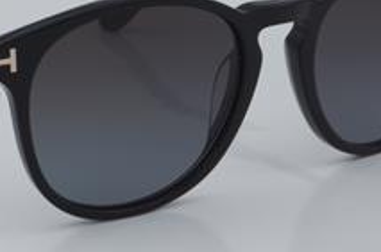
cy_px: 91
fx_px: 1489
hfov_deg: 14.6
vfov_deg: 9.7
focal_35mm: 141
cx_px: 141
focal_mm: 50
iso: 100
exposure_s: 1/4
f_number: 32
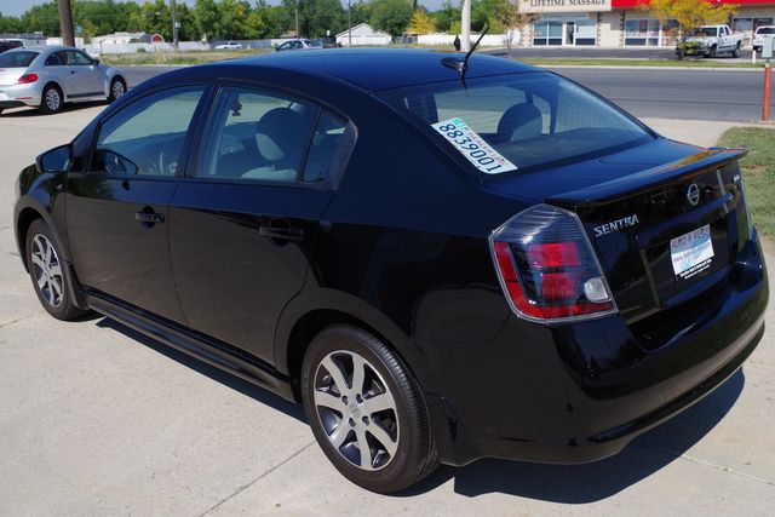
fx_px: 775
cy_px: 258
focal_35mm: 36
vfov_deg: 36.9
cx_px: 388
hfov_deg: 53.1
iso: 200
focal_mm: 24.38
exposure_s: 1/400
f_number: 8
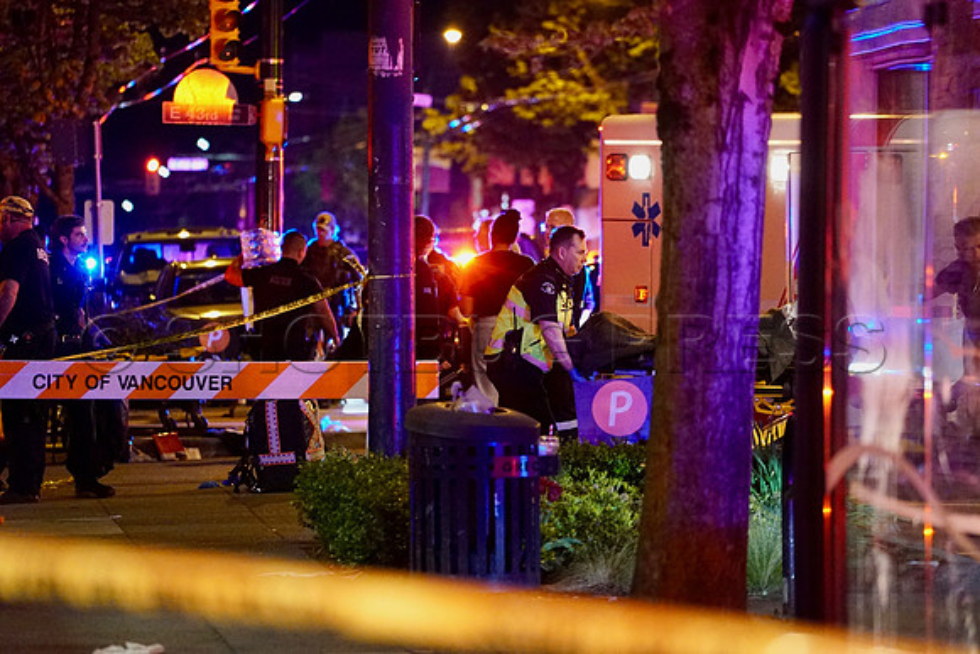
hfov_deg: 10.3
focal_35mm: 200
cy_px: 327
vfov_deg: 6.9
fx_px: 5445
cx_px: 490
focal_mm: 200
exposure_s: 1/250
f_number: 4
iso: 12800
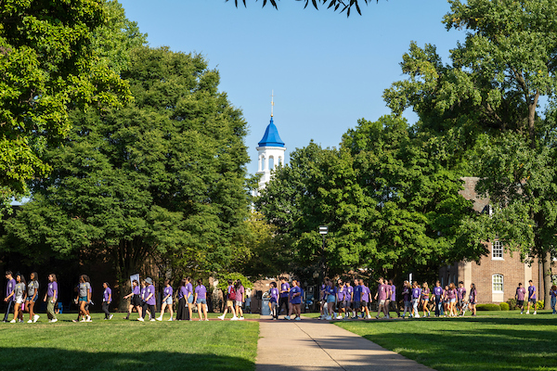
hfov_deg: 28.8
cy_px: 186
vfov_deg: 19.5
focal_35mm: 70
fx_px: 1083
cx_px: 278
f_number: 18
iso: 500
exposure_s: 1/200
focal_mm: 70
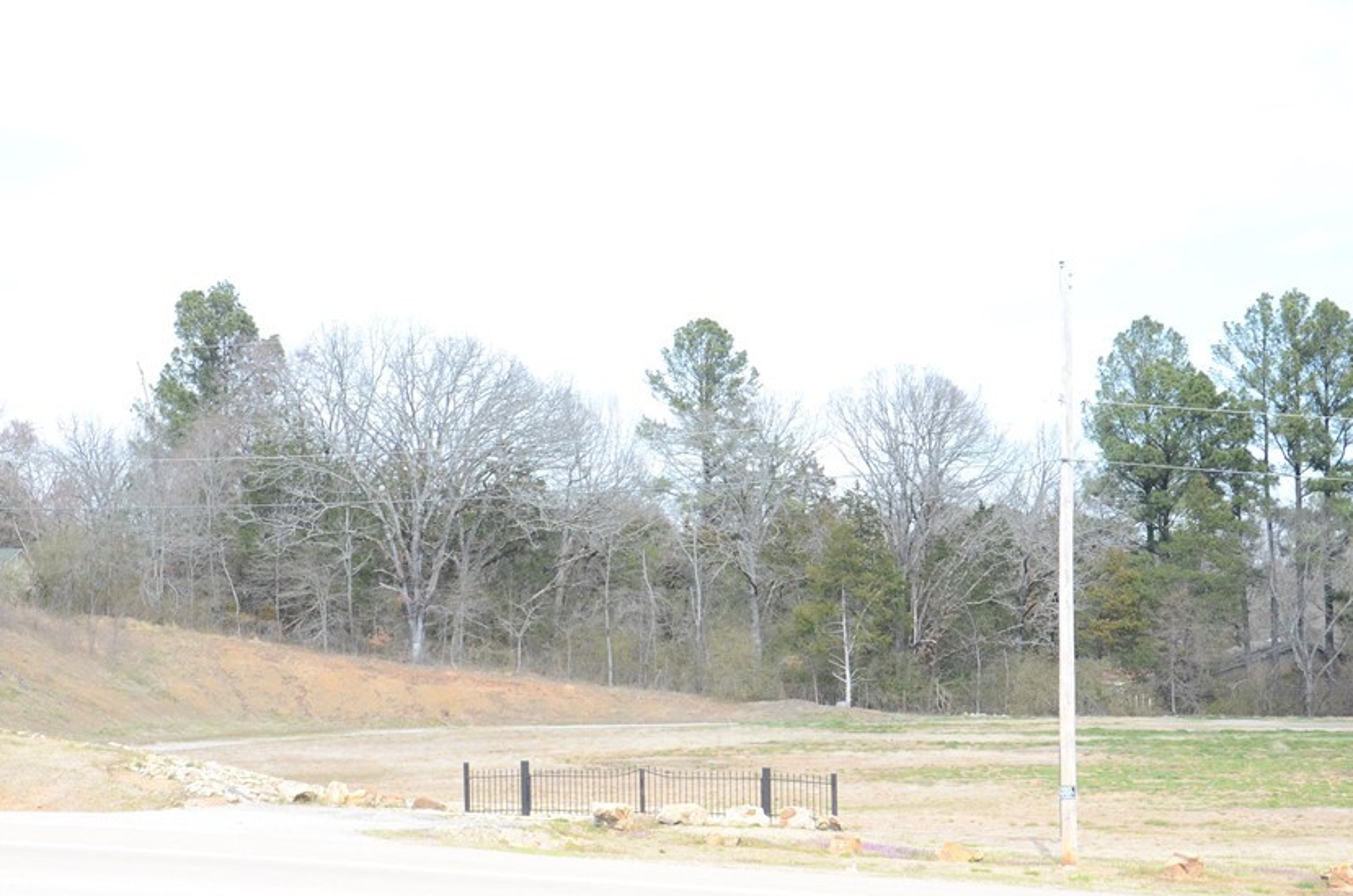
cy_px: 574
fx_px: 2513
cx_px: 554
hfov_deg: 30.1
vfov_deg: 20.2
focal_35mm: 67
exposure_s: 1/2000
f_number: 6.3
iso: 1600
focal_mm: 34
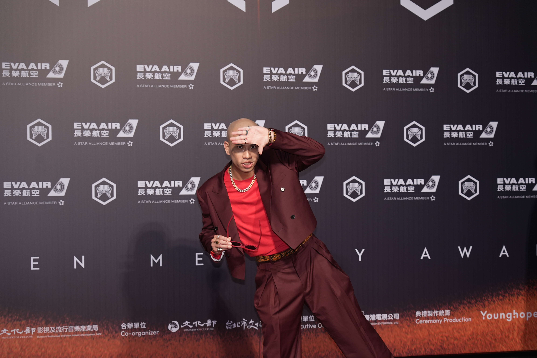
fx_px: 1342
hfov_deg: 22.6
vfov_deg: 15.2
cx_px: 268
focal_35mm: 90
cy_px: 179
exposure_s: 1/200
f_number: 4.5
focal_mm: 90
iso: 1000
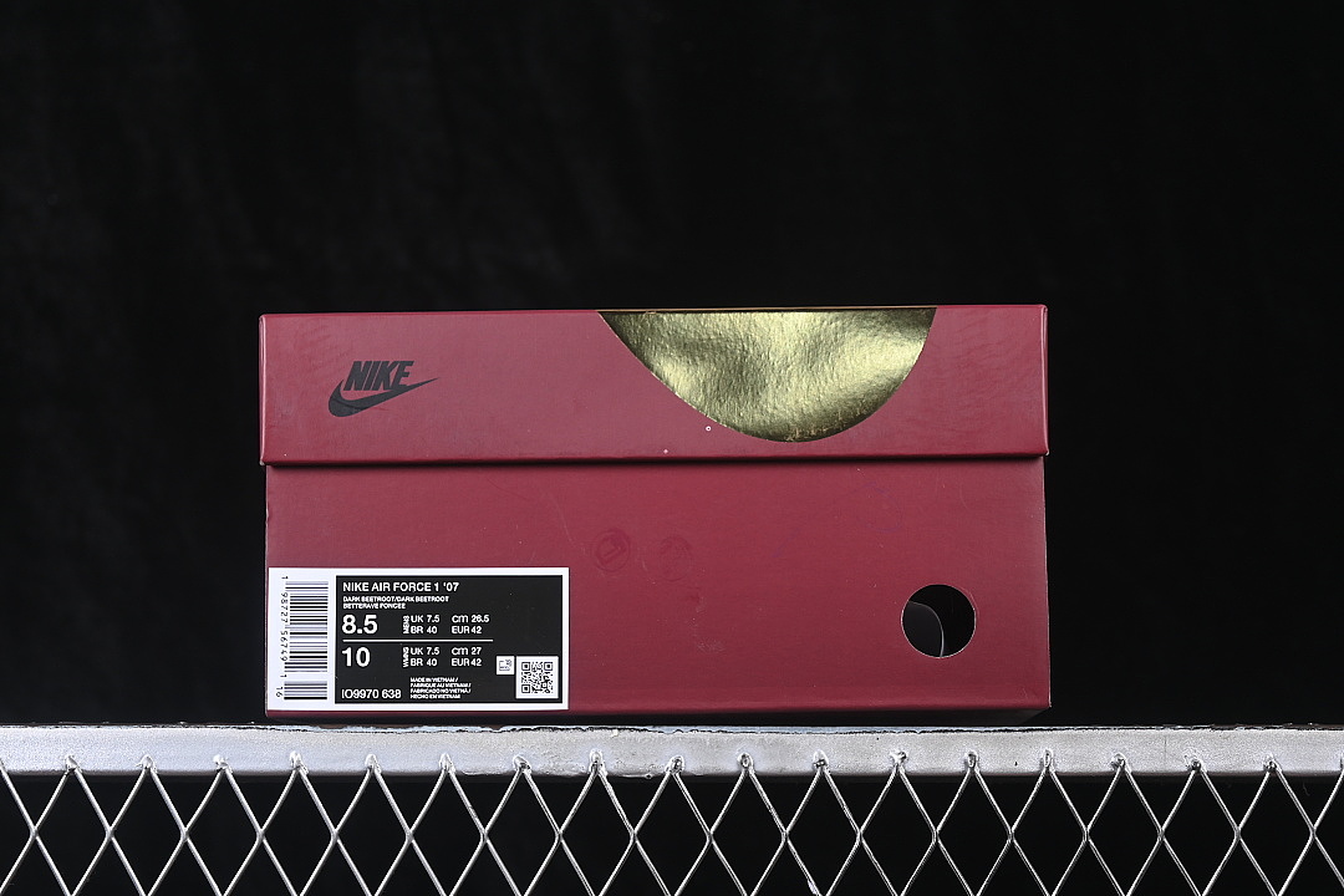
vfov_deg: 18.2
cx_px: 672
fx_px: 2800
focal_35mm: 75
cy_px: 448
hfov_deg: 27.0
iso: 160
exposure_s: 1/60
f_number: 6.3
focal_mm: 50
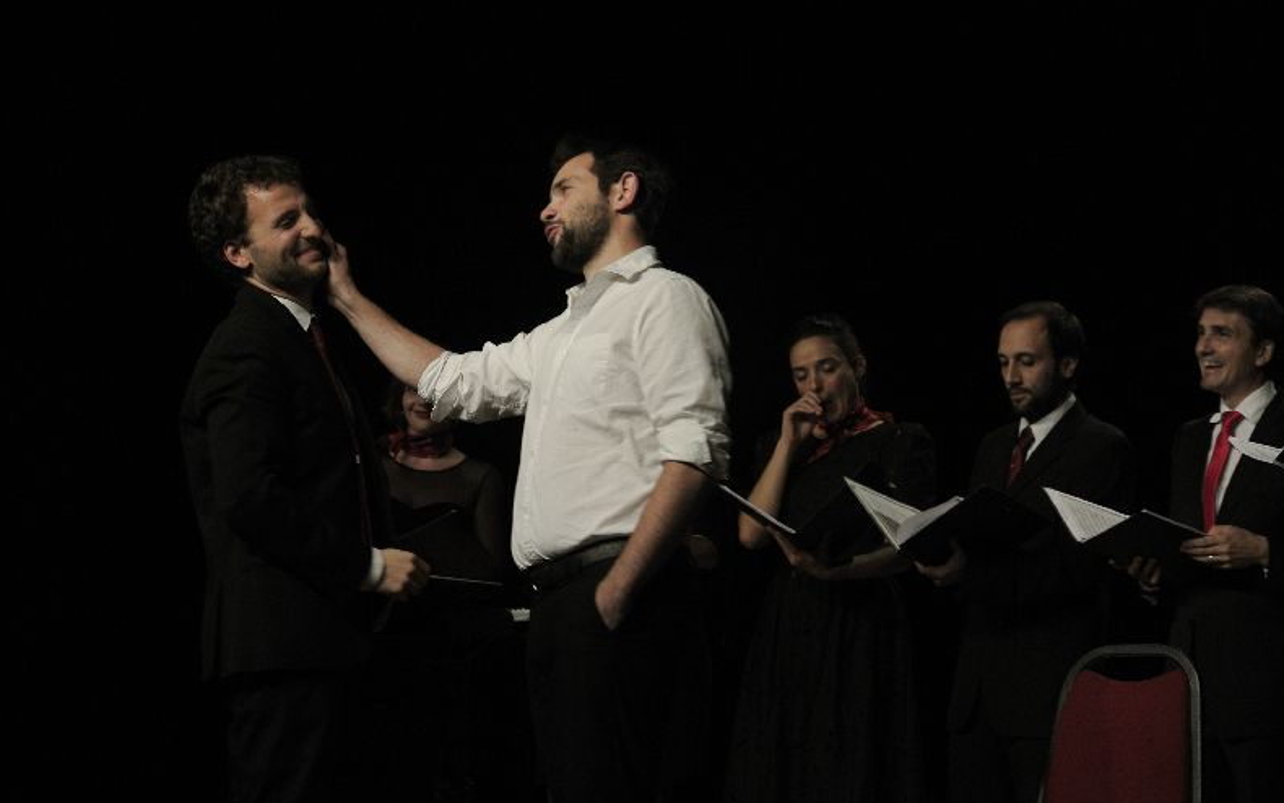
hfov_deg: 22.1
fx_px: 3290
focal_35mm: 94
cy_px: 378
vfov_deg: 13.9
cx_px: 647
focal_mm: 33.9
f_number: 4
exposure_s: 1/60
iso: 220
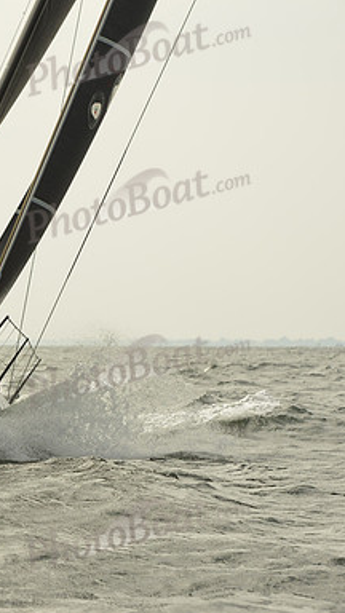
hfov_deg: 6.3
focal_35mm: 193
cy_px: 307
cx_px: -56
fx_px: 3139
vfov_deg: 11.2
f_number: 10
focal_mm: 122
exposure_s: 1/1250
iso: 320
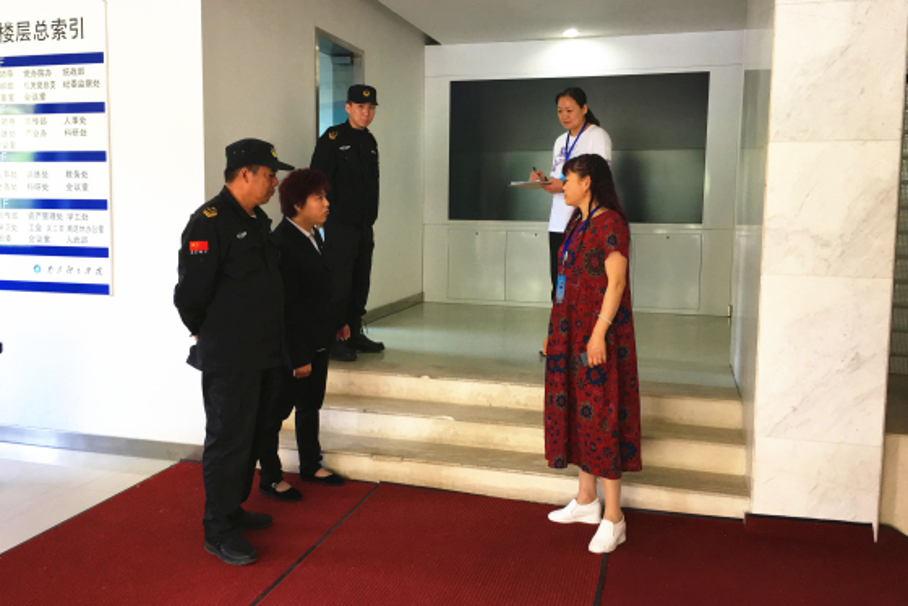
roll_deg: -0.5
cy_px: 280
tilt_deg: -4.0
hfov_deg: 60.3
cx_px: 443
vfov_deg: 42.3
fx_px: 782
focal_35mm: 31
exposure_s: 1/33
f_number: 2.2
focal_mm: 4.15
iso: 100
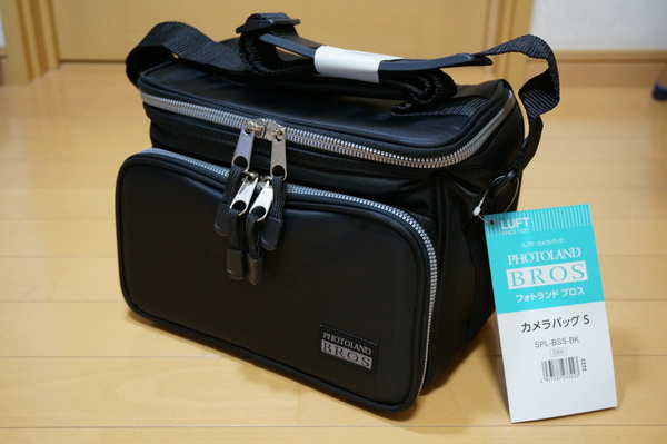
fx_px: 778
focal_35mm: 42
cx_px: 334
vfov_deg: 31.8
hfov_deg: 46.4
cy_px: 222
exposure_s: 1/60
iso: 2000
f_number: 4.5
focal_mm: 28
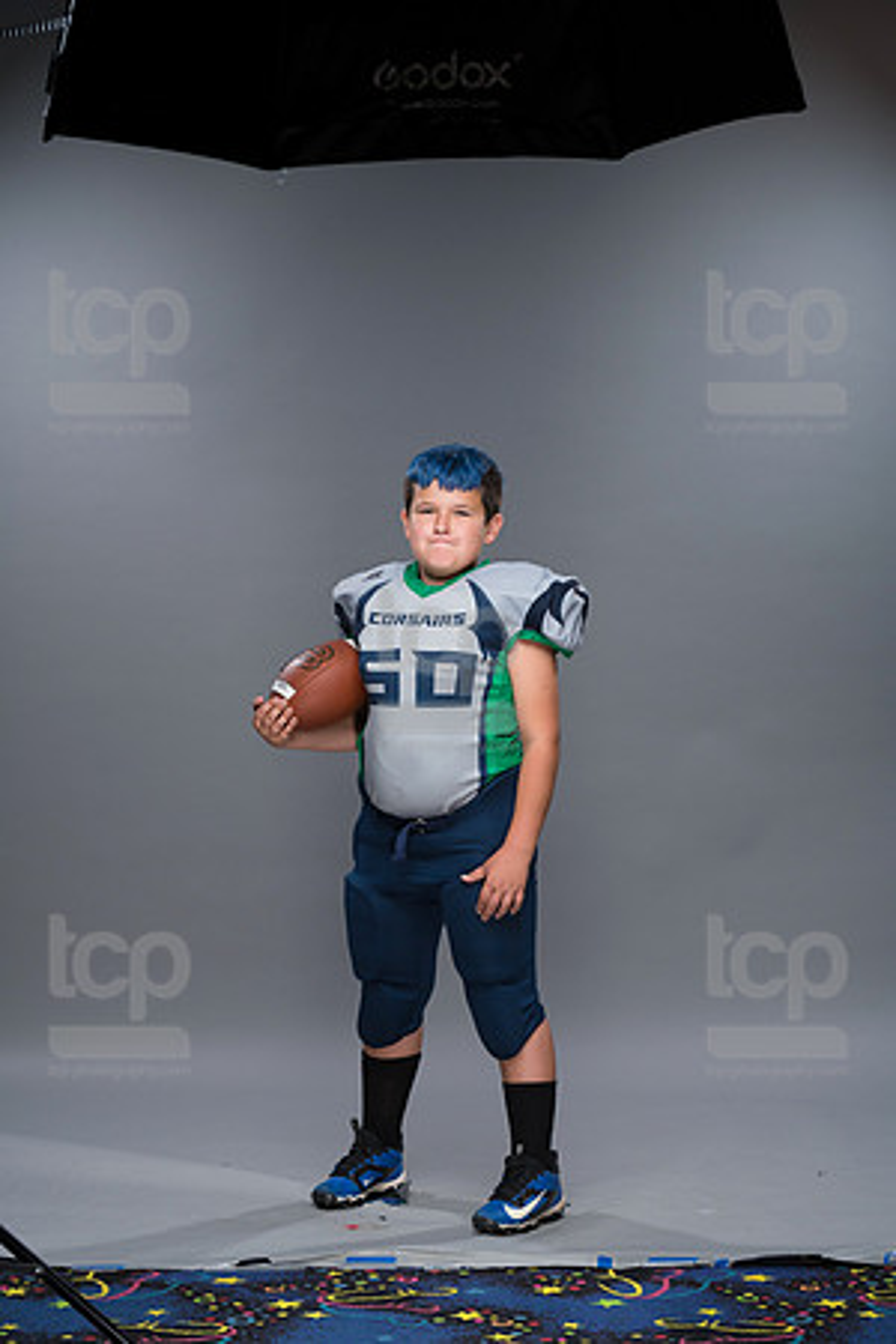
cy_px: 672
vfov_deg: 25.4
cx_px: 448
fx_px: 2986
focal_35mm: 80
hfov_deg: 17.1
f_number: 6.3
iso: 320
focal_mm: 80
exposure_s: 1/250
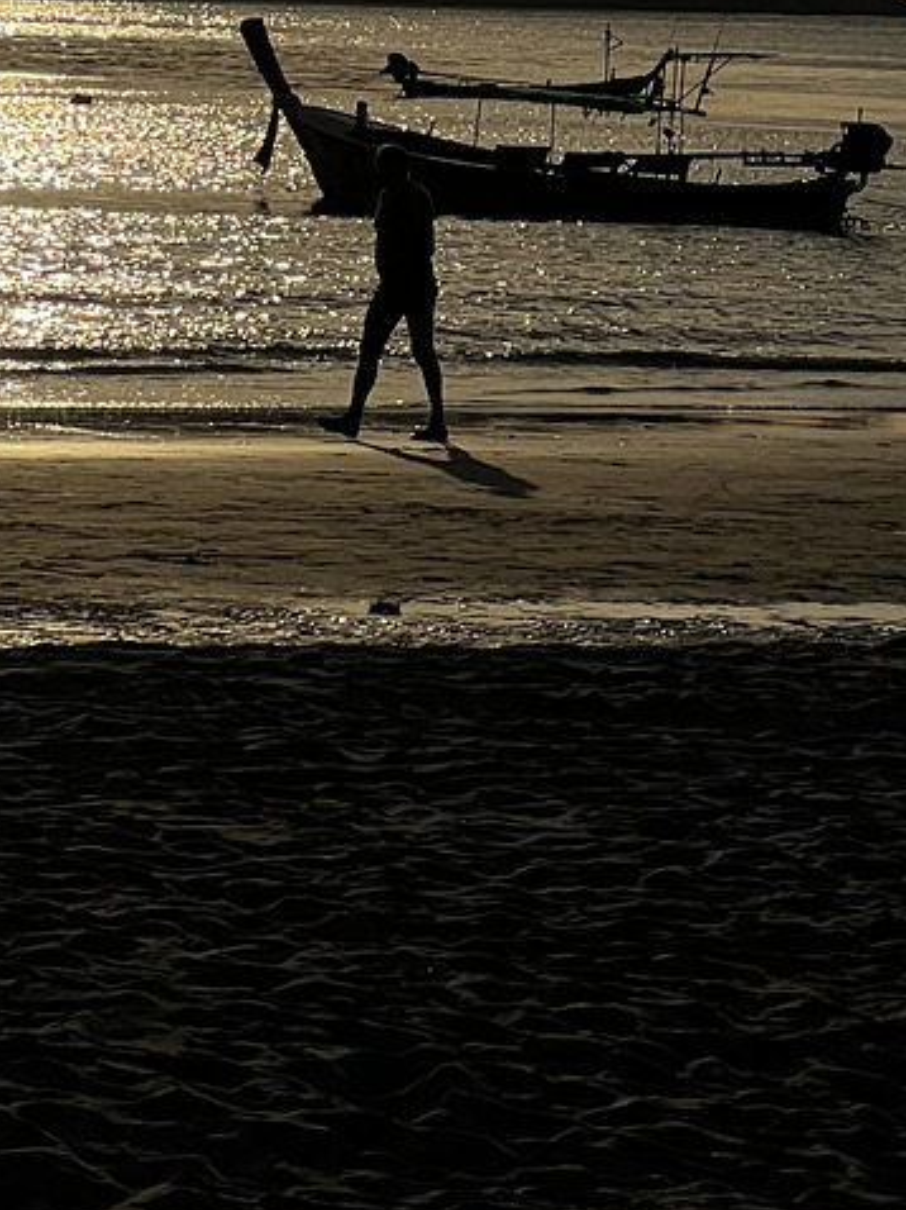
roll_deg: -1.8
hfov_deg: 5.7
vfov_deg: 7.5
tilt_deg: +4.5
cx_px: -445
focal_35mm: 258
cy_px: -699
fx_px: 9012
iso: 25
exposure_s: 1/6944
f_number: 2.8
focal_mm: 9
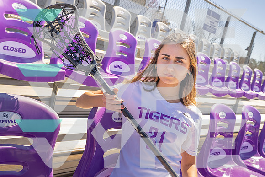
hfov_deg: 49.5
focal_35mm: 39
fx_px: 287
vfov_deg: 34.2
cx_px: 132
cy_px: 88
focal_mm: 39
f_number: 8
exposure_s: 1/125
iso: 100
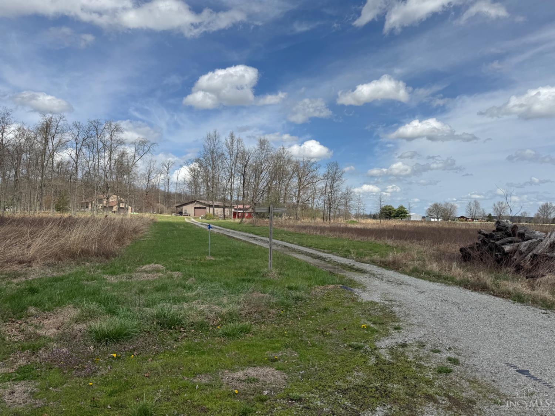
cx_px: 278
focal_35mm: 24
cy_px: 208
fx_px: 385
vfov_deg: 56.8
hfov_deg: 71.6
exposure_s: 1/7092
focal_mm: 6.76
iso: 80
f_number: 1.78
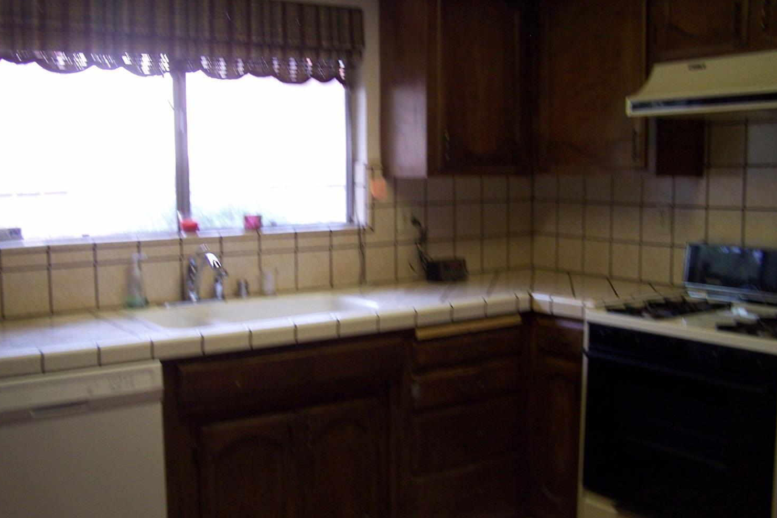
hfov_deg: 48.5
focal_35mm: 40
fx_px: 863
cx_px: 386
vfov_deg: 33.4
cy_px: 260
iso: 140
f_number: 2.8
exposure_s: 1/20
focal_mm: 6.3
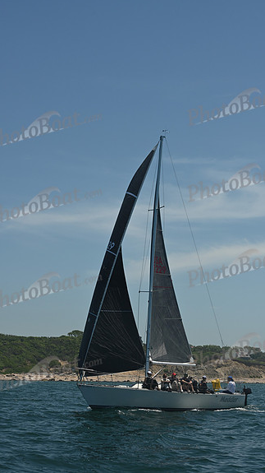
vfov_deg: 28.6
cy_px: 235
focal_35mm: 74
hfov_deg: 16.3
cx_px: 145
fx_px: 925
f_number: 10
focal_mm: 70
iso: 320
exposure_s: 1/1000
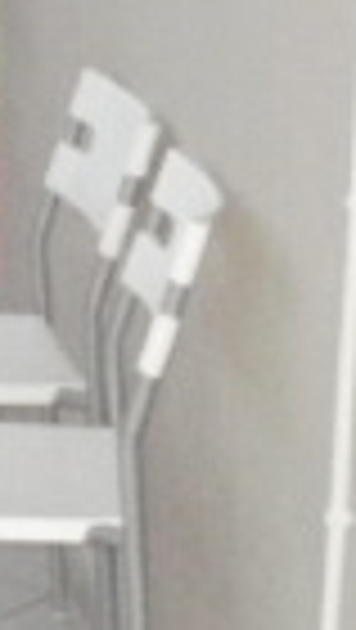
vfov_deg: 12.0
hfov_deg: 6.6
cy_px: 351
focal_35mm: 179
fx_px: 2997
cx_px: -351
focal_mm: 6.3
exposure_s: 1/100
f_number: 3.5
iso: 1600
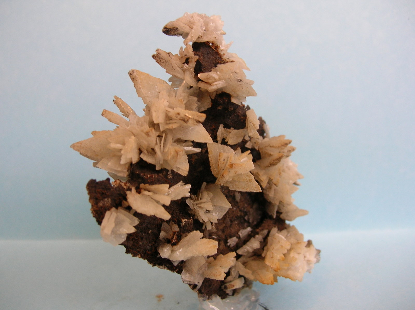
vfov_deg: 39.6
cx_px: 208
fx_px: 431
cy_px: 155
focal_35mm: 36
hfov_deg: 51.4
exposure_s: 1/12.7
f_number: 2.7
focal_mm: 6
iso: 50
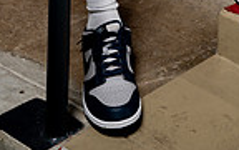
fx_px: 827
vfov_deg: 9.2
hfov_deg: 16.4
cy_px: -220
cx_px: 164
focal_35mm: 127
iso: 320
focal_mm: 40
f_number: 5.6
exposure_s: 1/250
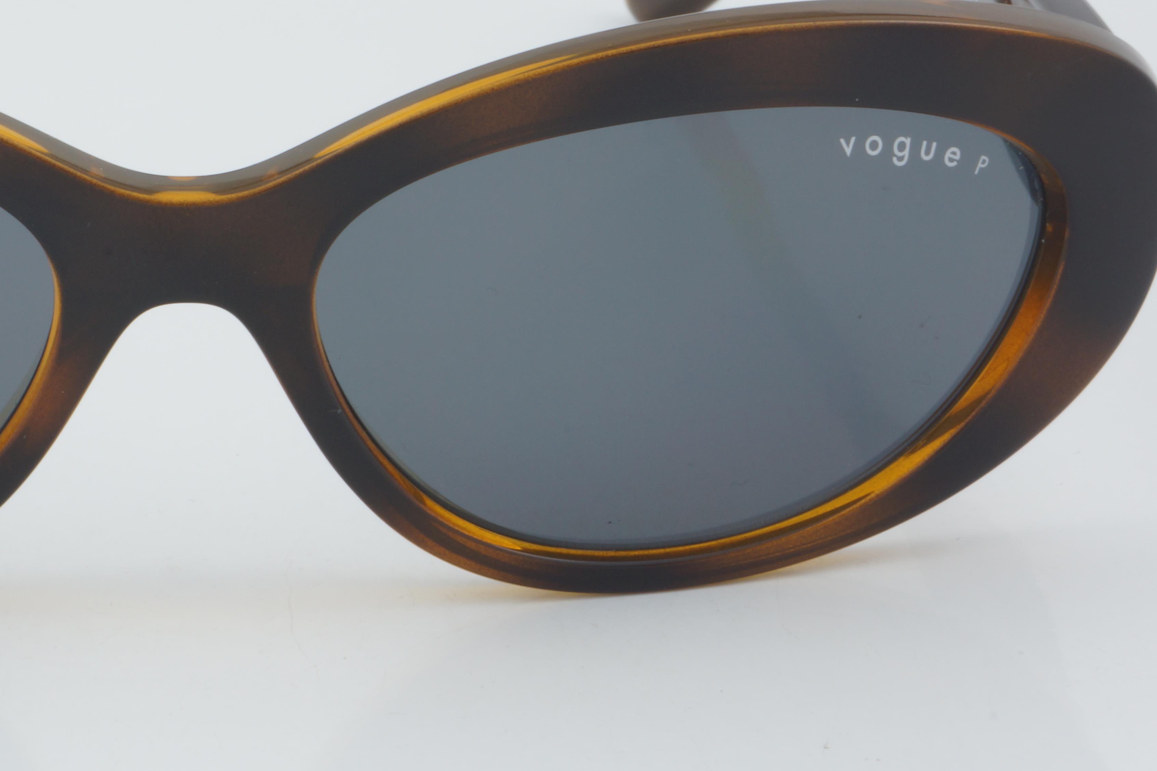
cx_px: 173
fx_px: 4688
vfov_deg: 9.4
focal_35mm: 146
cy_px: 198
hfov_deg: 14.0
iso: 100
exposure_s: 1/3
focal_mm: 55
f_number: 32
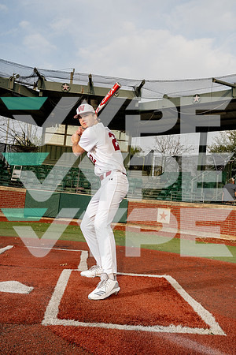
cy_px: 178
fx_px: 354
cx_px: 118
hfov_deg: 36.9
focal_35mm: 36
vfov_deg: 53.1
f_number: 11
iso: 250
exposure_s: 1/250
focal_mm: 36
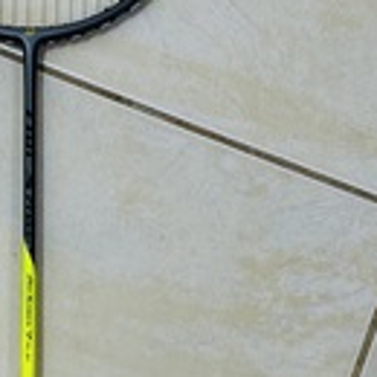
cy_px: 262
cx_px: 106
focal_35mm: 81
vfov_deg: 21.3
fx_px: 998
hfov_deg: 21.3
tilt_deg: -81.8
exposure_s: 1/121
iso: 100
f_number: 1.5
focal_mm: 5.7
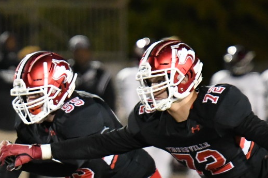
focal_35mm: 938
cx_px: 14
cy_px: 173
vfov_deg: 1.5
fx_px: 6980
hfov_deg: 2.2
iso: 5600
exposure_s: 1/800
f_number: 2.8
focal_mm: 200
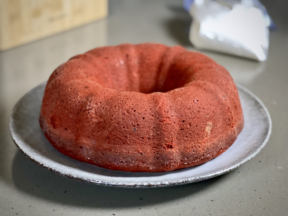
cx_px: 144
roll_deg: -1.4
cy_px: 108
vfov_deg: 19.1
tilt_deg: -26.4
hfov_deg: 25.3
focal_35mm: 77
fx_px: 641
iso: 400
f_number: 2.8
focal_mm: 9
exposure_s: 1/15
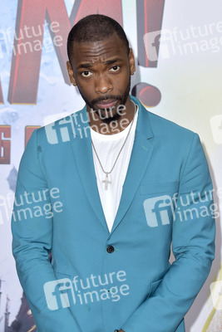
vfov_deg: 16.8
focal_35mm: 122
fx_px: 1127
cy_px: 166
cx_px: 111
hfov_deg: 11.2
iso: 400
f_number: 6.3
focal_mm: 122
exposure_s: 1/250
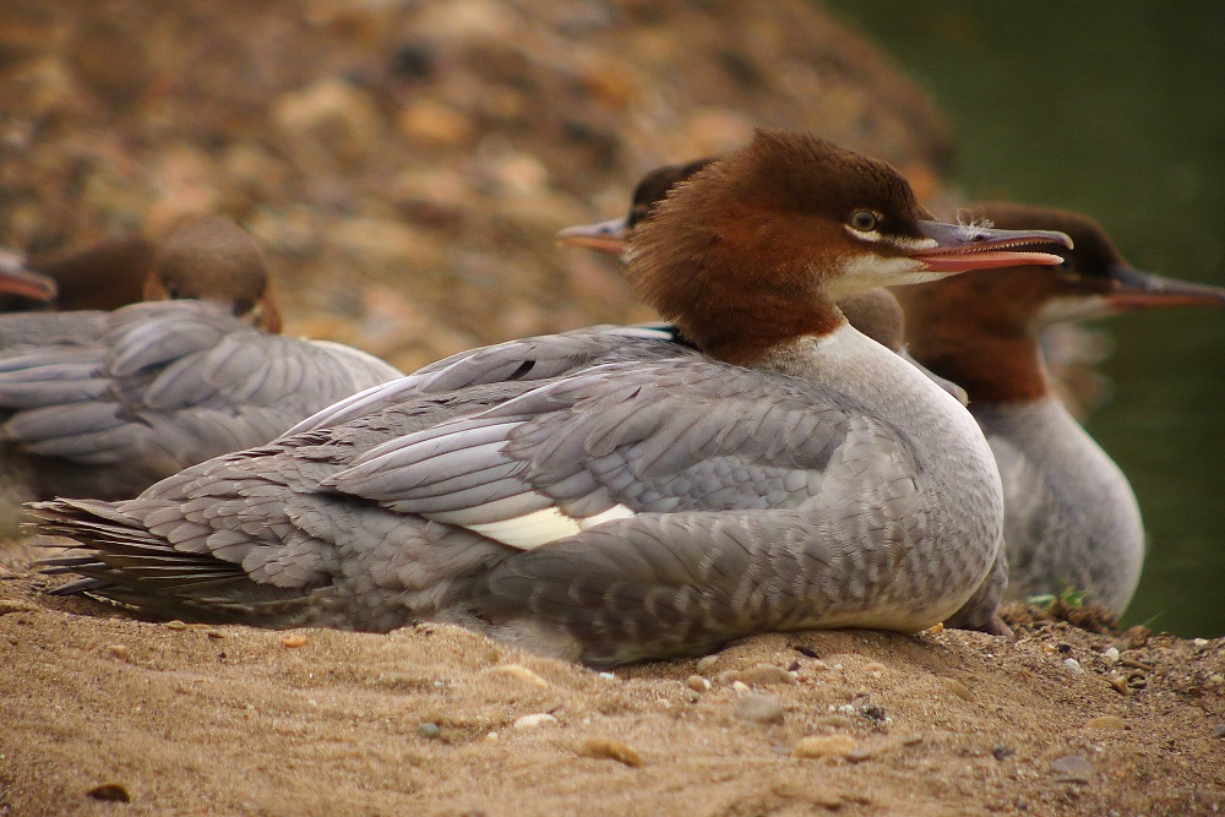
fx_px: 4084
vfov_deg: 11.4
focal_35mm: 120
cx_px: 612
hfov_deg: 17.1
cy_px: 408
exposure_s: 1/125
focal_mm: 19.2
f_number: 3.3
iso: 80
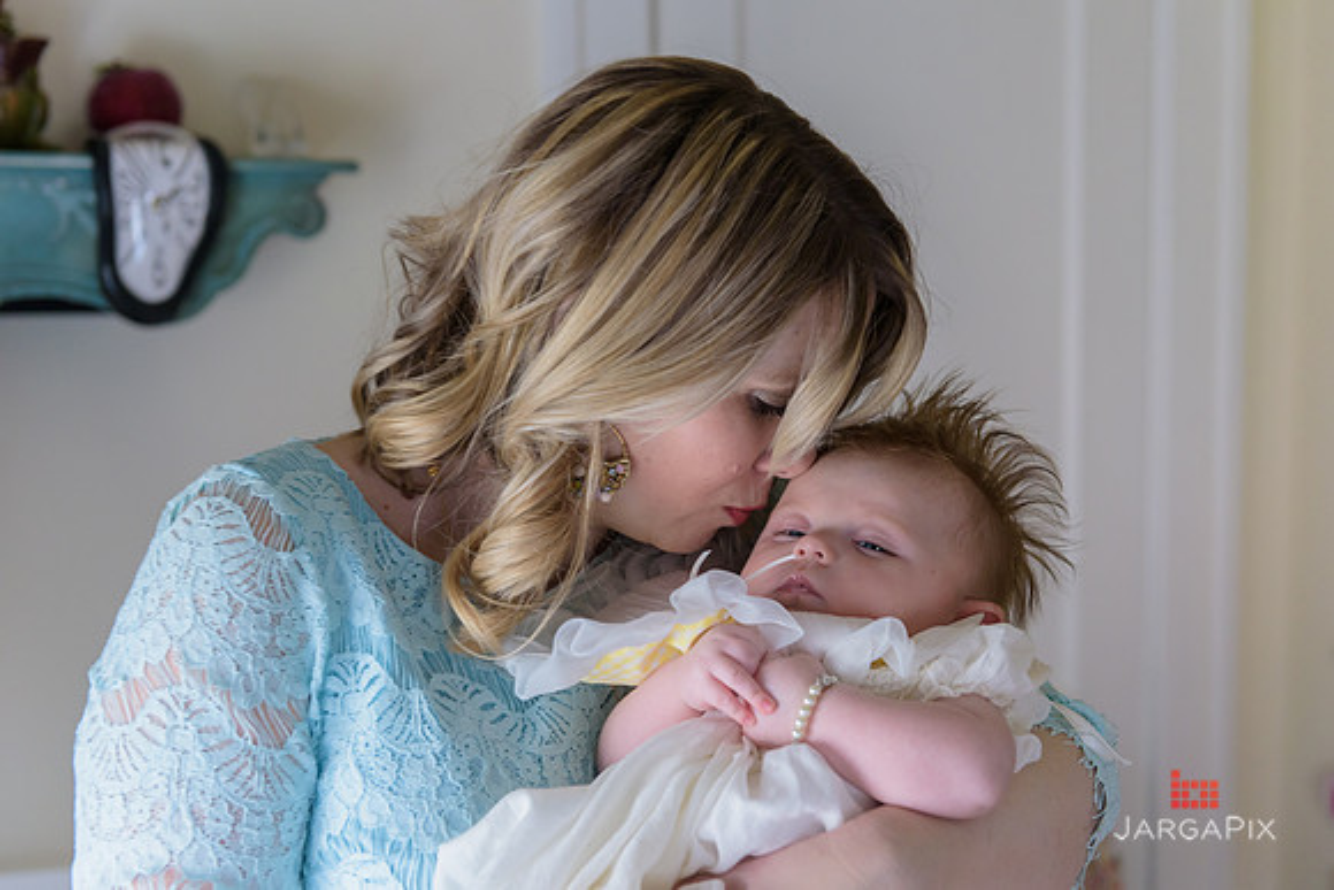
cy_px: 445
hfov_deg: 35.6
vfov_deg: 24.2
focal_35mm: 56
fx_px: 2075
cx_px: 667
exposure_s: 1/160
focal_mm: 56
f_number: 3.2
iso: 1600
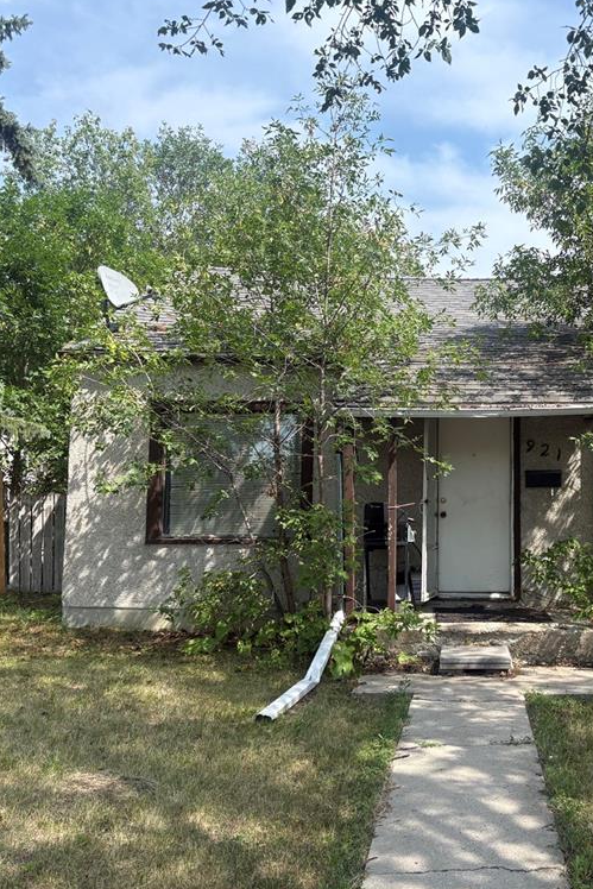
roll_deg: -0.1
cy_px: 442
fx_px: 914
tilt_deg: +4.5
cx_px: 471
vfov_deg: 51.9
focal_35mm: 37
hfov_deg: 34.9
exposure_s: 1/1848
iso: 50
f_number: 1.6
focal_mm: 5.96
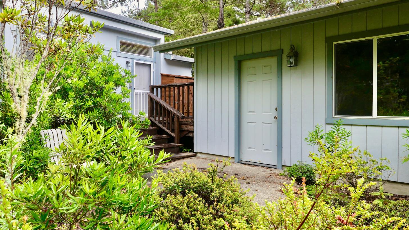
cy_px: 109
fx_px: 293
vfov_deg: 42.9
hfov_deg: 69.9
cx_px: 202
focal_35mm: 27
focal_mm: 10.9
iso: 200
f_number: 3.5
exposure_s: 1/125
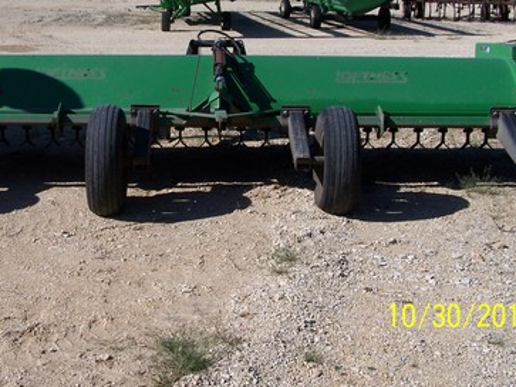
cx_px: 192
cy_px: 102
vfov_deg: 25.4
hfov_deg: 33.6
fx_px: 849
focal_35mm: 57
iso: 80
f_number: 4
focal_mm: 6.3
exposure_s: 1/1000
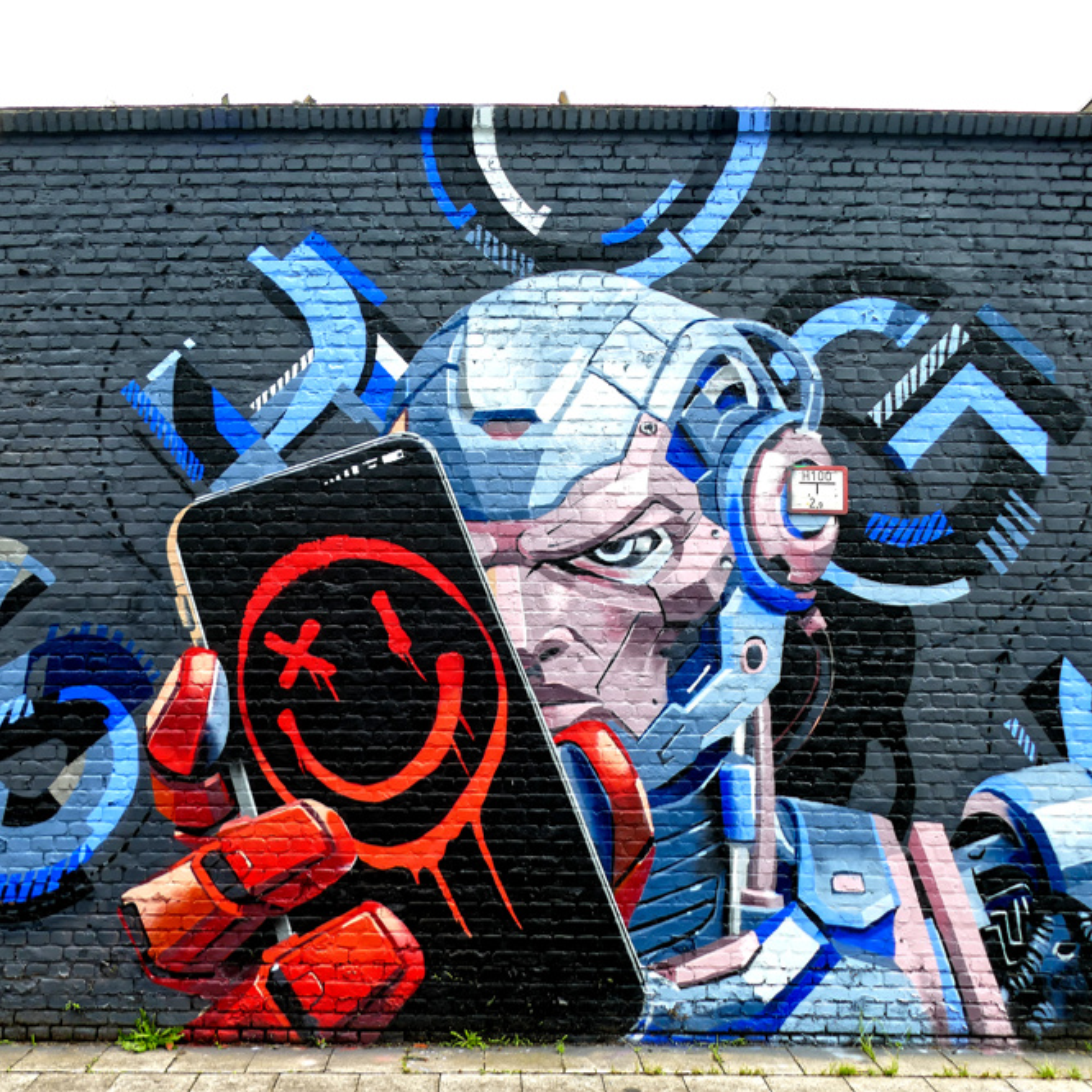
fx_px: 1213
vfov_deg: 48.4
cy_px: 553
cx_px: 512
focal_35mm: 34
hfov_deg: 48.4
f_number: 2.8
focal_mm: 9.3
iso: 125
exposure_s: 1/800
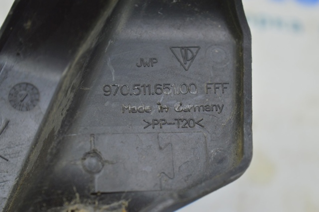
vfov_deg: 16.5
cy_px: 106
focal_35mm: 82
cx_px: 160
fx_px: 730
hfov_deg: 24.6
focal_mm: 55
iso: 400
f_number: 5.6
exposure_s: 1/20
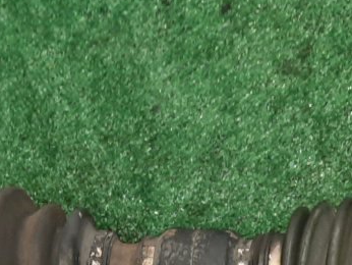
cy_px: 277
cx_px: 47
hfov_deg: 18.6
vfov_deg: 14.0
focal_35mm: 104
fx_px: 1058
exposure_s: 1/50
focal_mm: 4.6
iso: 329
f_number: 2
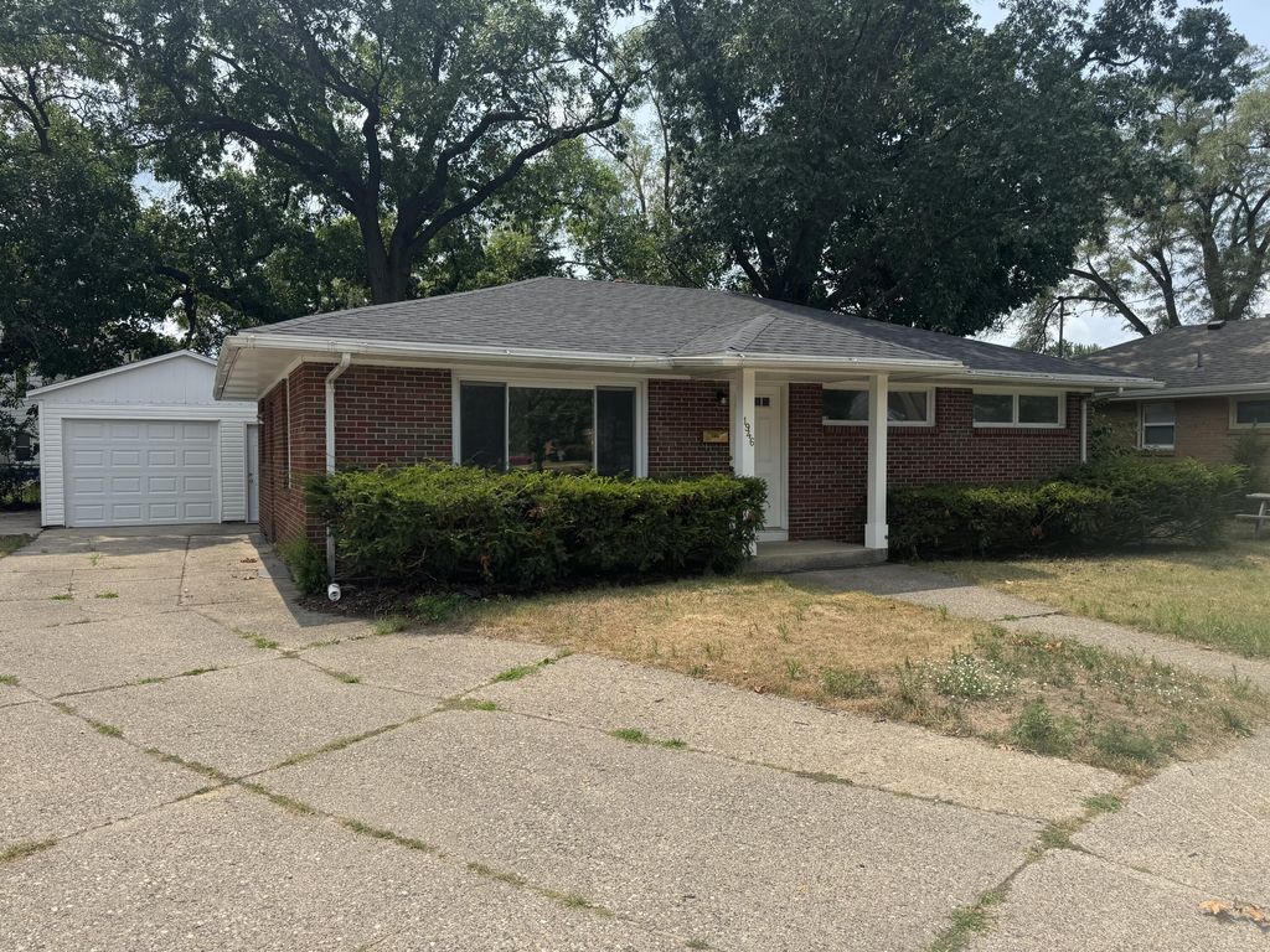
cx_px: 635
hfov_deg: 71.6
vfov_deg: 56.8
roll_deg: -0.7
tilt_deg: -3.0
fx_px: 881
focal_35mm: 24
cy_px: 476
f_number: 1.78
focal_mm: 6.76
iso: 80
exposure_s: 1/3413
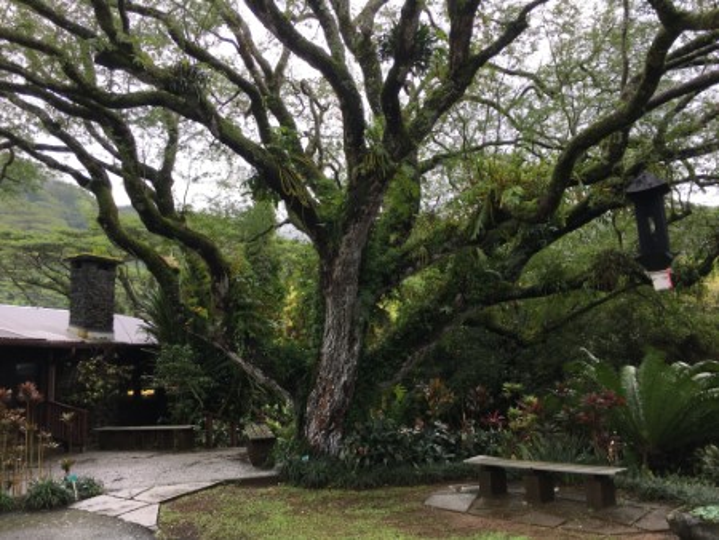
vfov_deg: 48.3
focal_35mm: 29
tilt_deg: +10.7
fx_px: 603
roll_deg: +1.1
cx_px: 360
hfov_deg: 61.6
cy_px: 270
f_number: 2.2
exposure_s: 1/293
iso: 25
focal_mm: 4.15
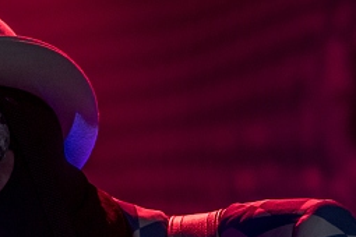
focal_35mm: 297
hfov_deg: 6.9
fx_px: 2937
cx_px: 221
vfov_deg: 4.6
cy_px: 265
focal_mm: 70
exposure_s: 1/80
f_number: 2.8
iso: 800
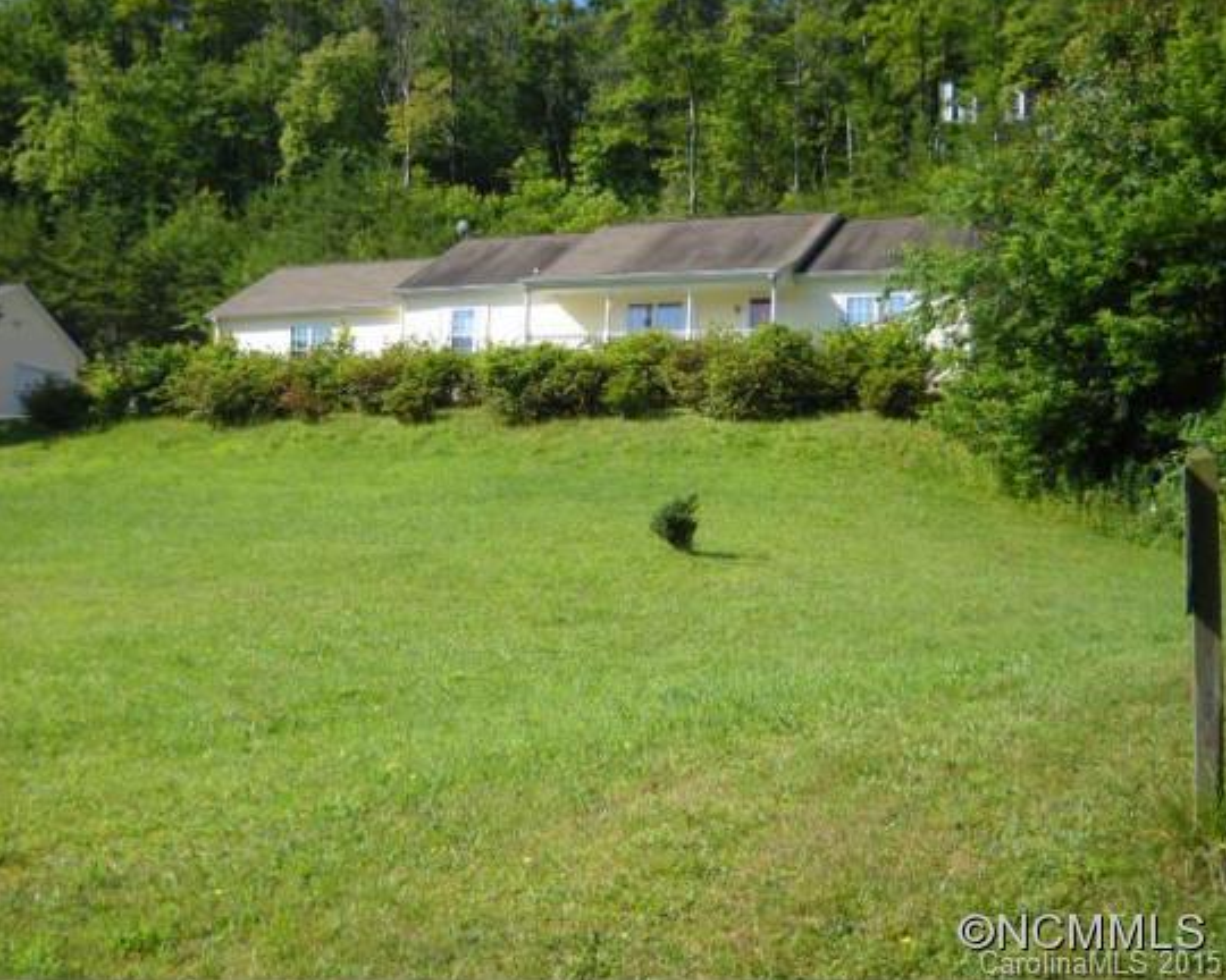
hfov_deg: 42.9
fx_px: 1560
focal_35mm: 43
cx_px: 581
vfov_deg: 34.9
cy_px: 490
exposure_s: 1/192
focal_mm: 6.72
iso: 64
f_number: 5.5
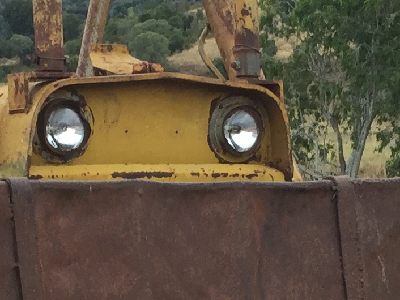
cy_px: 404
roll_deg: +1.1
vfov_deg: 10.8
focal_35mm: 134
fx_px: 1549
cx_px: 250
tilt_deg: -10.5
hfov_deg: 14.7
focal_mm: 4.15
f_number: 2.2
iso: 50
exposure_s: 1/100
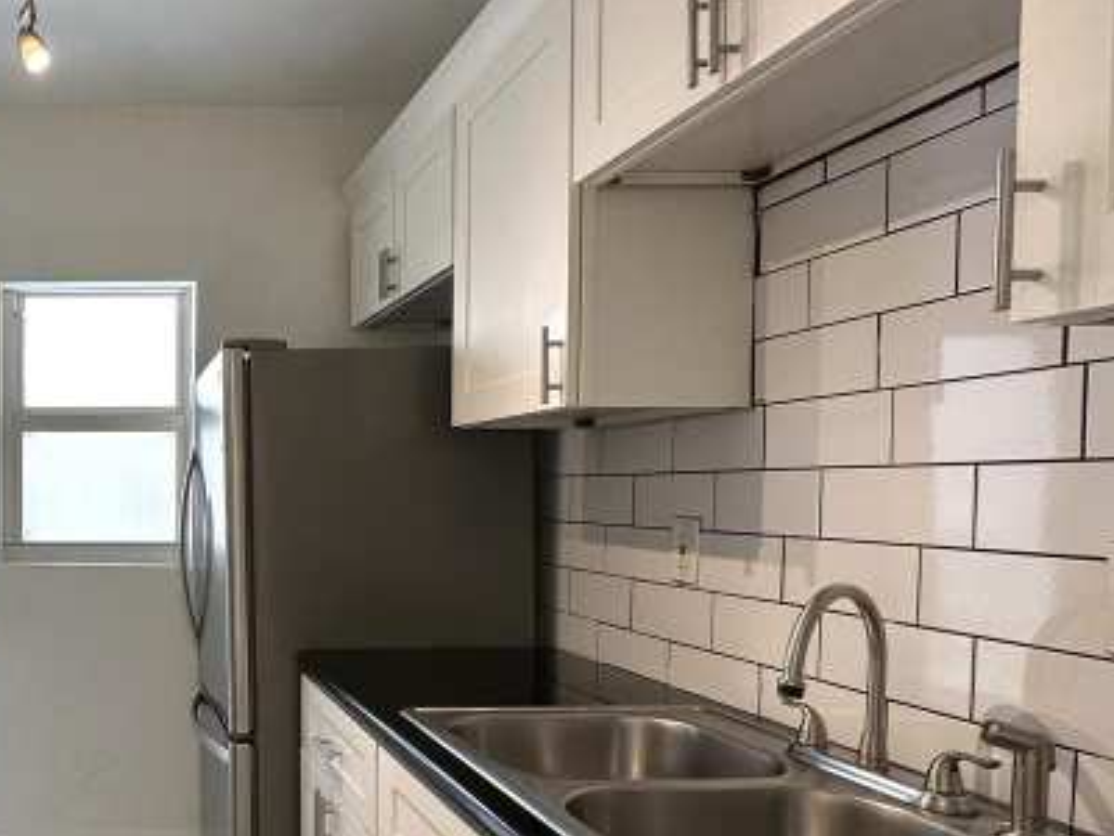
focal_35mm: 28
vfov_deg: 49.3
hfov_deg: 54.6
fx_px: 901
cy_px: 516
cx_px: 97
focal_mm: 2.22
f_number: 2.2
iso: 50
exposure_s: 1/120
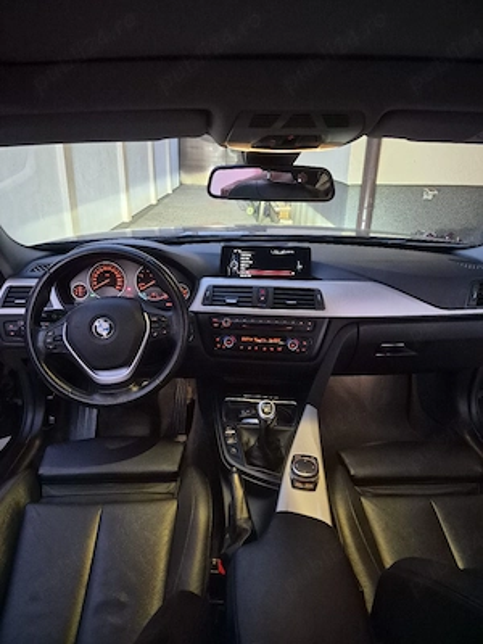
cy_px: 322
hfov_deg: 58.9
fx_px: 428
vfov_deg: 73.9
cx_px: 242
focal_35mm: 23
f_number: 1.8
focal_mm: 5.4
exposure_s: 1/33
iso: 1600
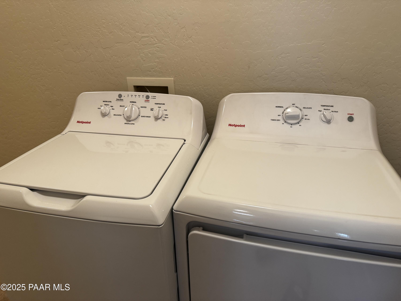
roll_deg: +1.3
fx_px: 278
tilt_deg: -25.3
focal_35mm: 24
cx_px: 200
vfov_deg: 56.8
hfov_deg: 71.6
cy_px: 150
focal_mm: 6.76
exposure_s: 1/120
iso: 160
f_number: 1.78
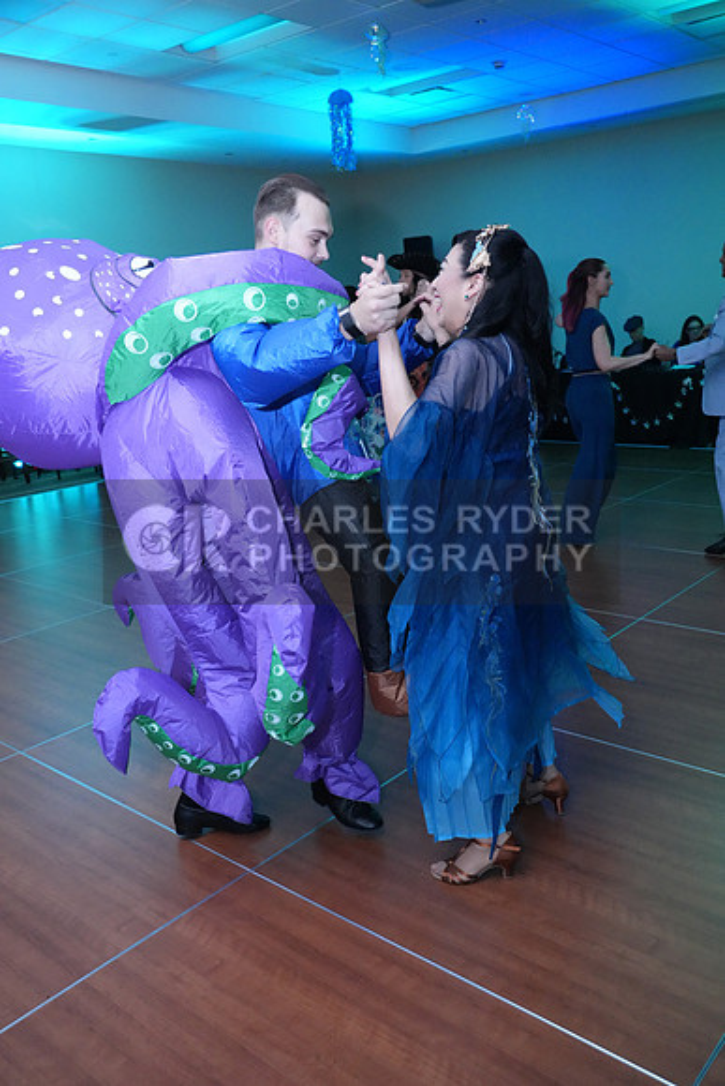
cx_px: 362
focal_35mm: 30
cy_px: 543
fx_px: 906
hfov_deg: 43.6
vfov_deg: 61.9
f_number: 4
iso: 8000
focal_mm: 30
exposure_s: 1/200
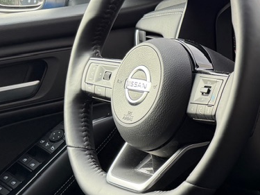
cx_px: 356
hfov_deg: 21.2
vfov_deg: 17.2
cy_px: 232
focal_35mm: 82
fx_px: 616
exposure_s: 1/200
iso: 64
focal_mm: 6.76
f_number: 1.78
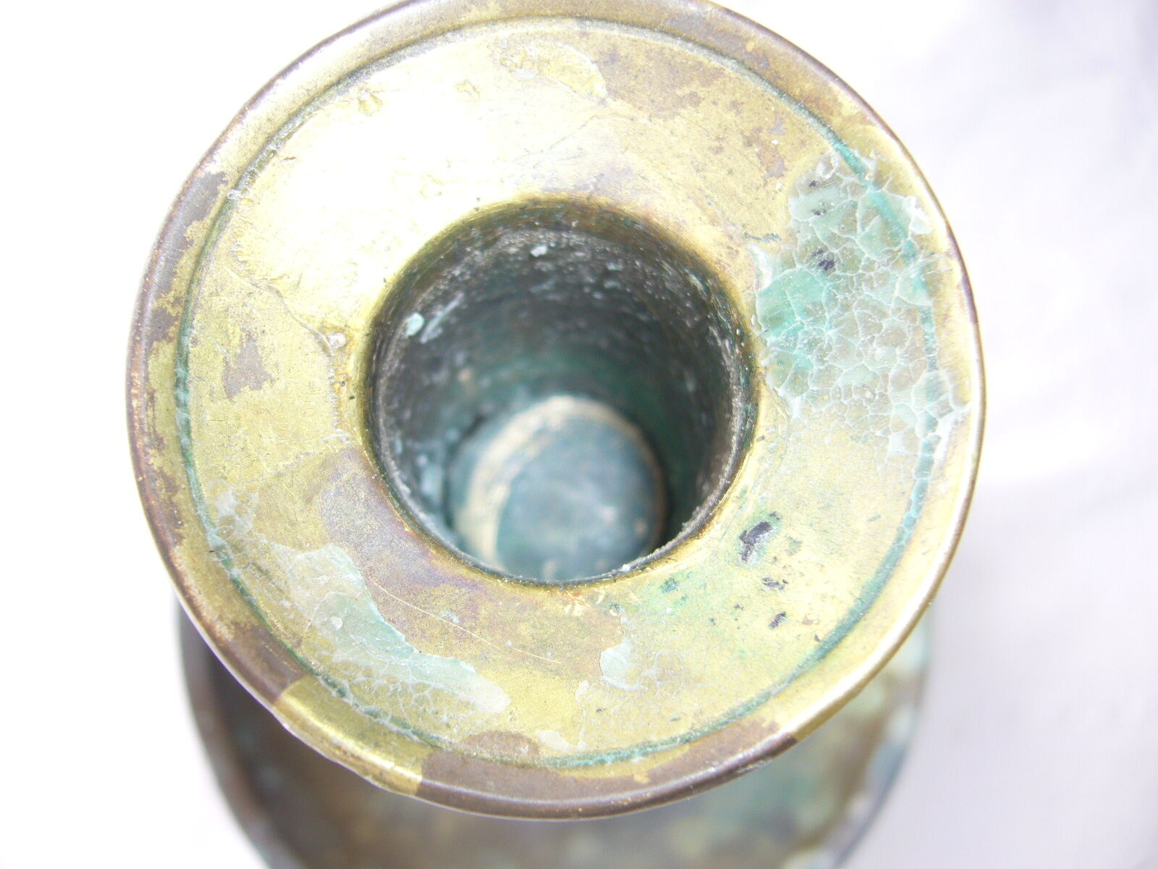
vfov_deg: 40.7
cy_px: 434
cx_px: 579
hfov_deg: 52.6
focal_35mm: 35
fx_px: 1171
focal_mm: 5.8
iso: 80
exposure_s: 1/80
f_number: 2.8
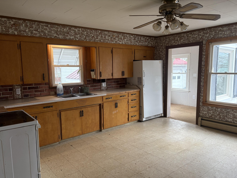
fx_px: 185
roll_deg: +0.9
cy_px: 92
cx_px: 117
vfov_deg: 51.3
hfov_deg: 65.3
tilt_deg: -7.9
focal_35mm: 27
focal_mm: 5.96
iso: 160
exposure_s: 1/60
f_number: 1.6
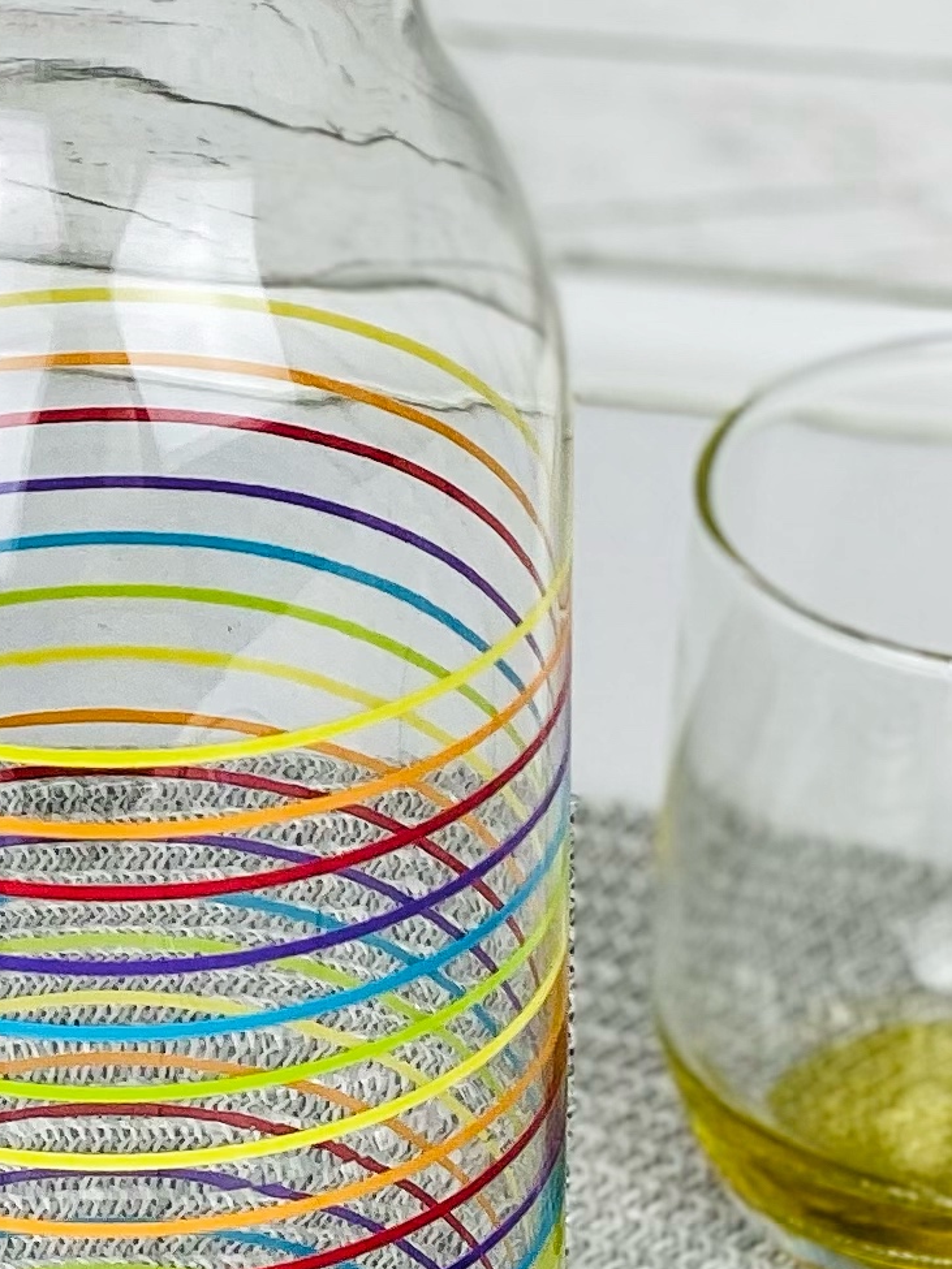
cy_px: 515
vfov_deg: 9.2
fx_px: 7886
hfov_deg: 6.9
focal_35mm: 215
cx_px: 95
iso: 20
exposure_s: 1/184
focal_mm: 6
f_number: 2
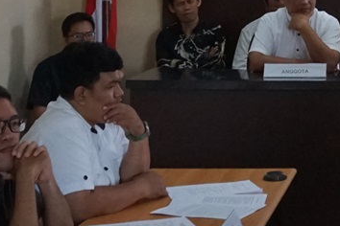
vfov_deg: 10.6
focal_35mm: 122
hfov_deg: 16.0
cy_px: -165
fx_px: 1152
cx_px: 438
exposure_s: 1/160
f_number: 4
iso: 1600
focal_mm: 16
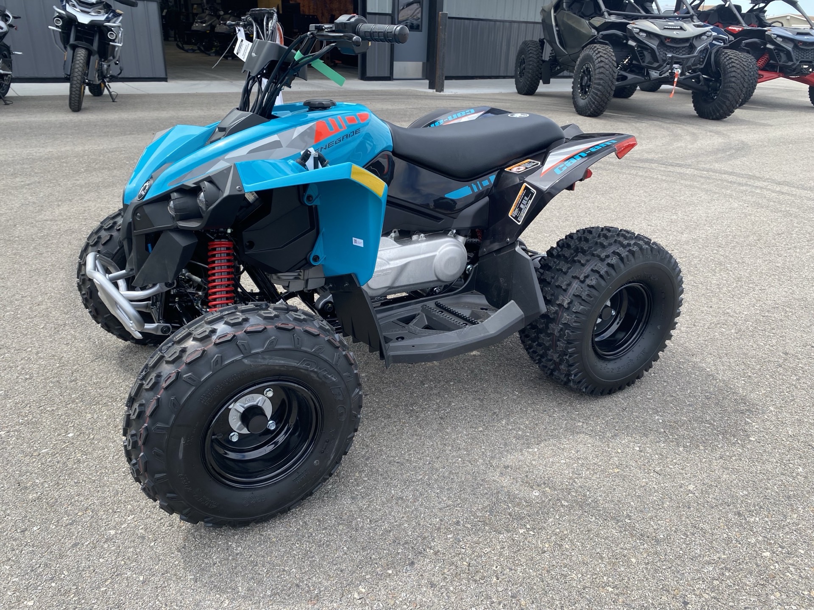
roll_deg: -2.9
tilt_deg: -23.7
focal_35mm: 26
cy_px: 305
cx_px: 407
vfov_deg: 53.1
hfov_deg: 67.3
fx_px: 611
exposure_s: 1/898
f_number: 1.8
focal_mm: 4.25
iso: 32
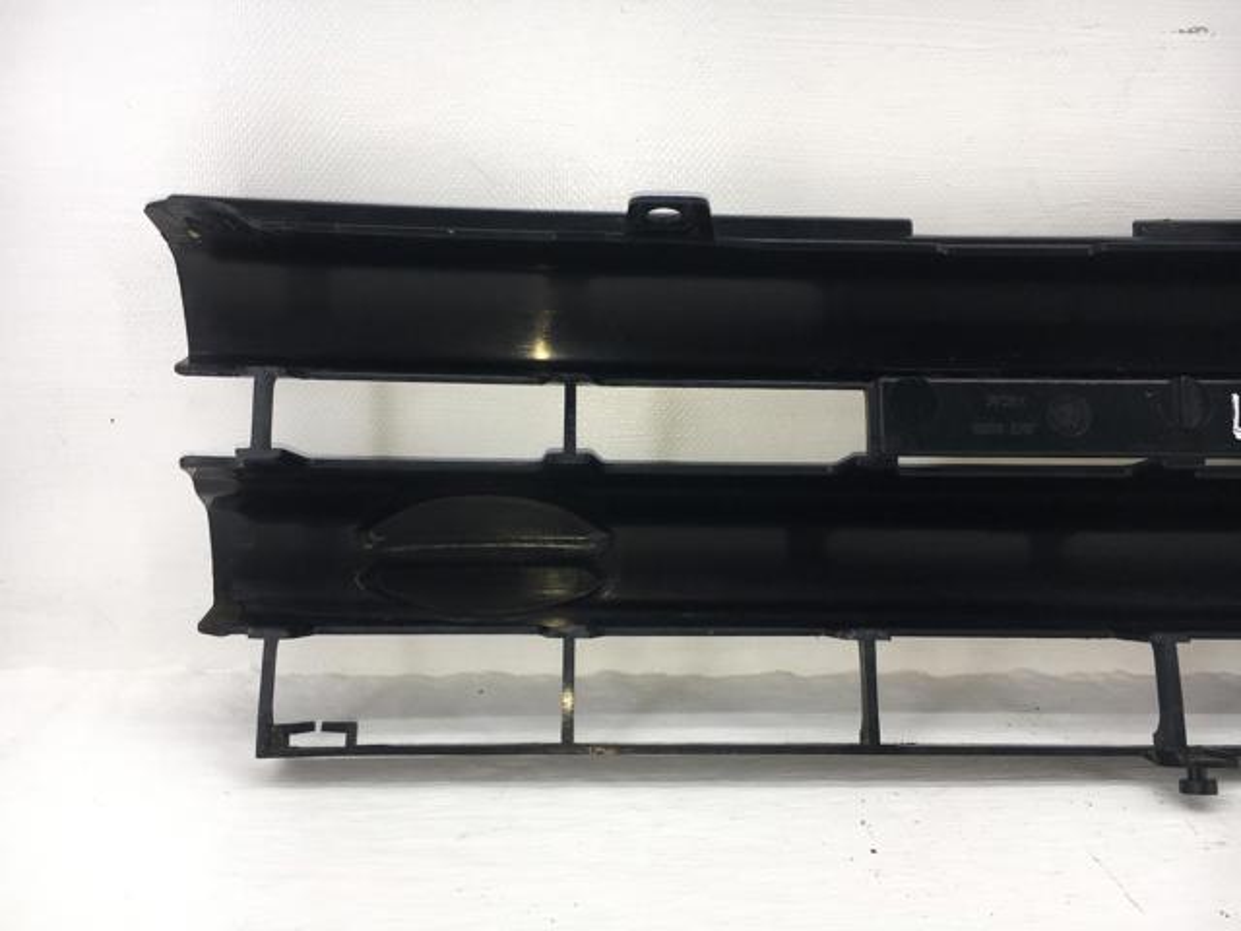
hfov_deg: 61.7
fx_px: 1040
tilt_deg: -14.5
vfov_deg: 48.2
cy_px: 466
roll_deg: +0.3
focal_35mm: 29
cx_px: 620
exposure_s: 1/244
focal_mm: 4.15
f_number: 2.2
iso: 25
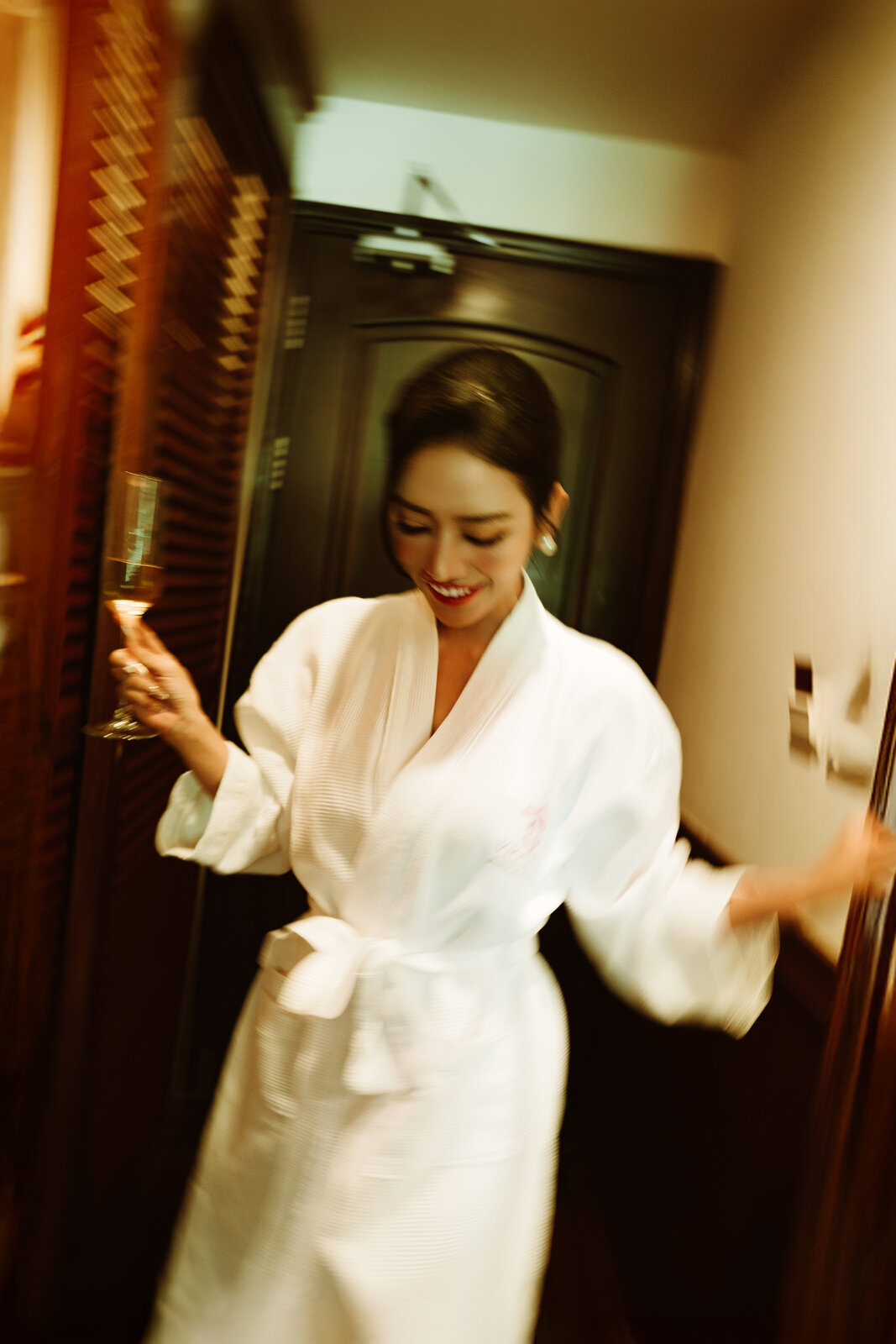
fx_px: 896
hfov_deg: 53.1
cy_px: 672
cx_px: 448
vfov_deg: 73.7
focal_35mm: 24
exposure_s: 1/30
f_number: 2.8
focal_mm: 24
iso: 1000
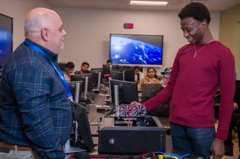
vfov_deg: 28.0
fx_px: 319
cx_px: 122
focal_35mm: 48
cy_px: 83
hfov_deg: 41.2
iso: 320
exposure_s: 1/200
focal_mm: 42
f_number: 3.2
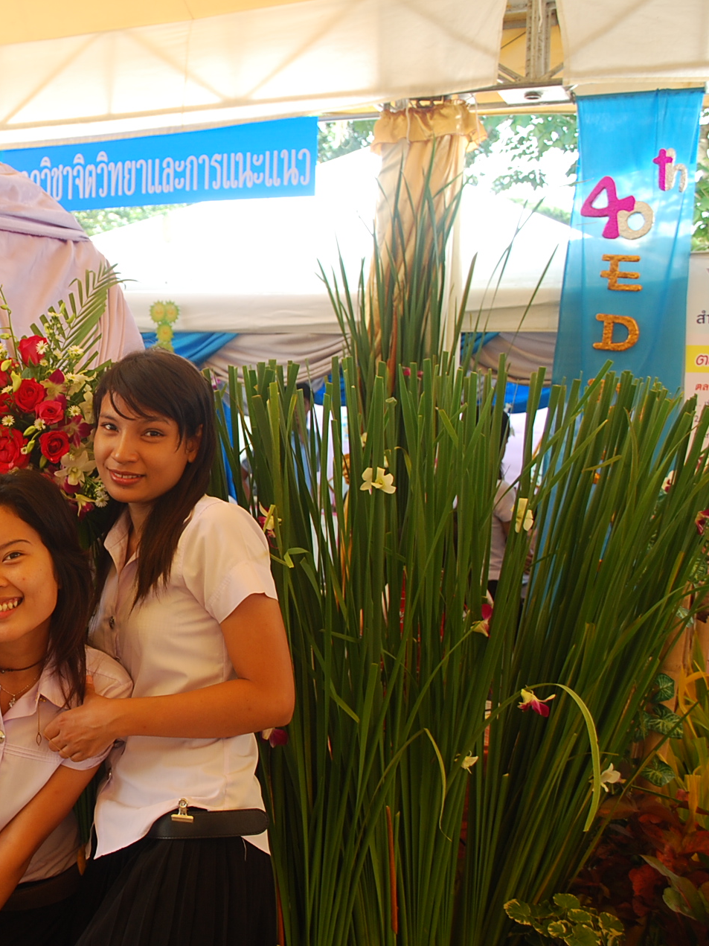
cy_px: 470
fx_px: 1202
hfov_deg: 30.8
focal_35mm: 44
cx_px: 19
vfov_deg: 42.9
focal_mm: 20
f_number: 5
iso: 200
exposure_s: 1/80
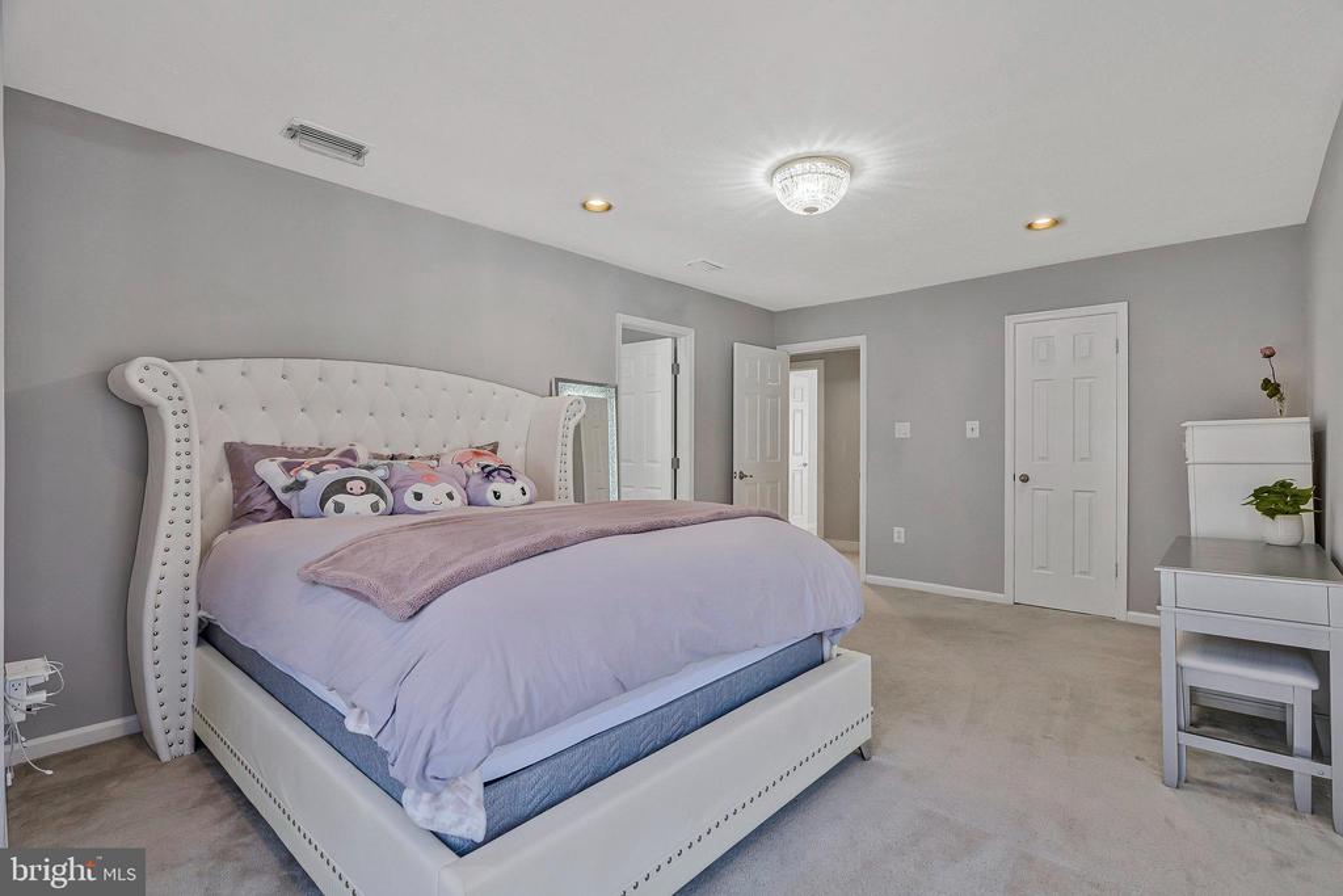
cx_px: 672
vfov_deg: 73.8
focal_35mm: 16
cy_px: 448
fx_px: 597
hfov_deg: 96.7
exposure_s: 1/60
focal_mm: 16
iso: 1250
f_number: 7.1
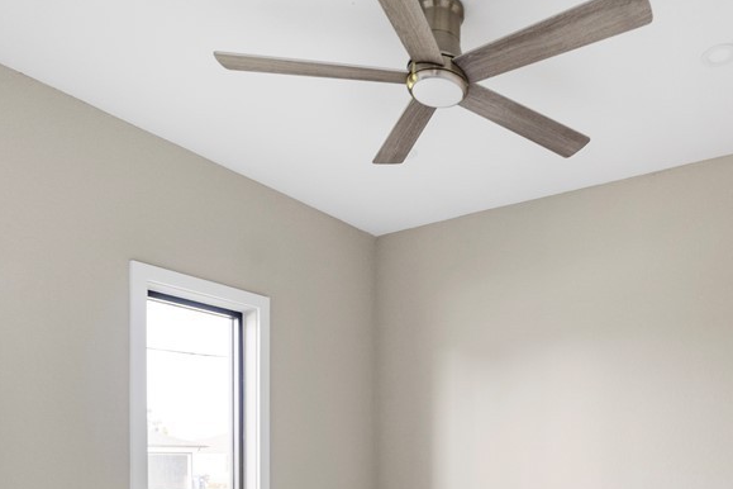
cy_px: 414
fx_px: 611
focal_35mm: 30
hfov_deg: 60.7
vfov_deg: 41.1
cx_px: 479
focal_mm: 16
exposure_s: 1/60
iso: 200
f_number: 4
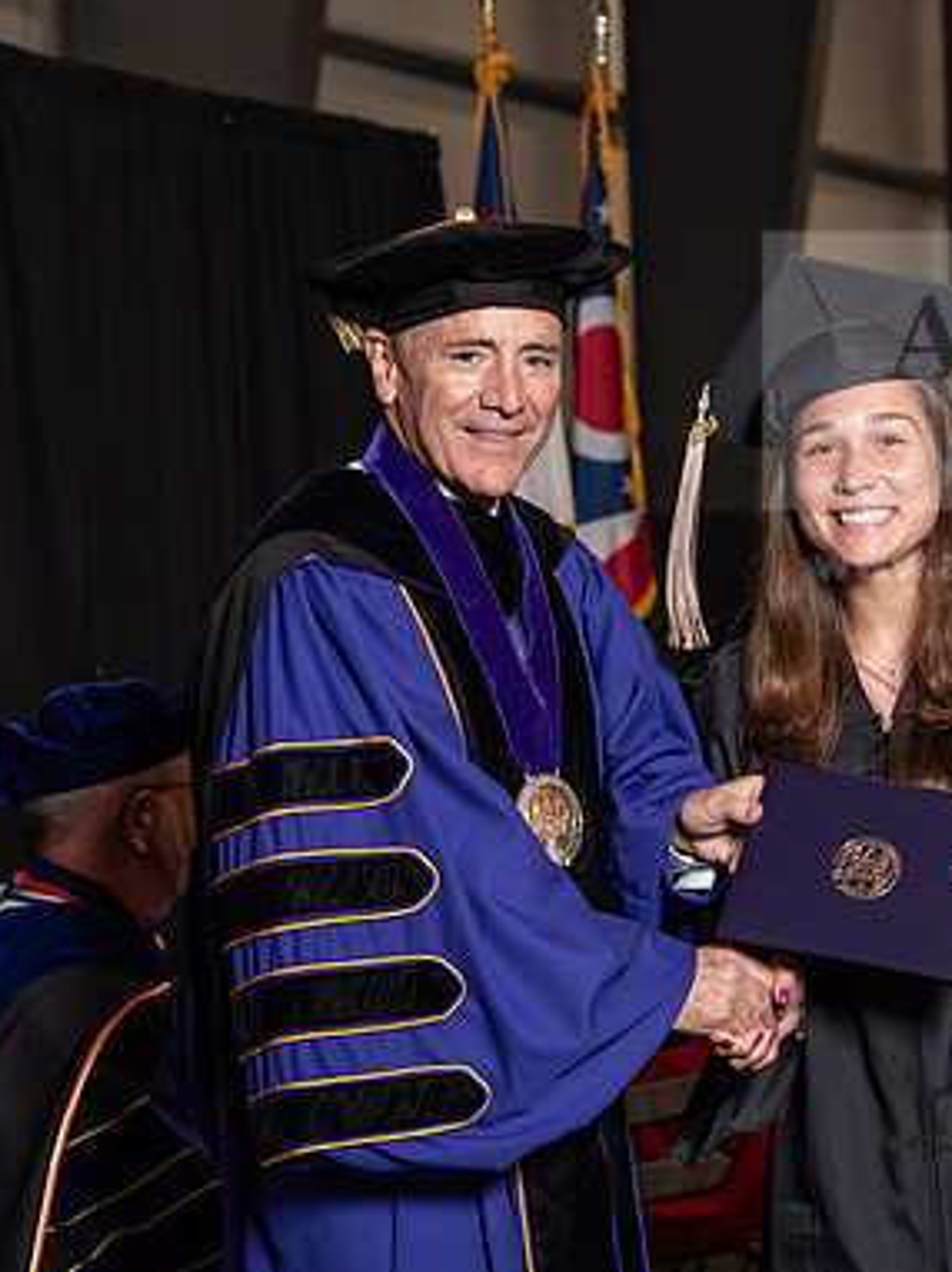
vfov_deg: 17.3
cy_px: 634
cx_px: 662
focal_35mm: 114
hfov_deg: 13.0
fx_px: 4185
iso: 1000
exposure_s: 1/200
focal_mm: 78
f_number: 5
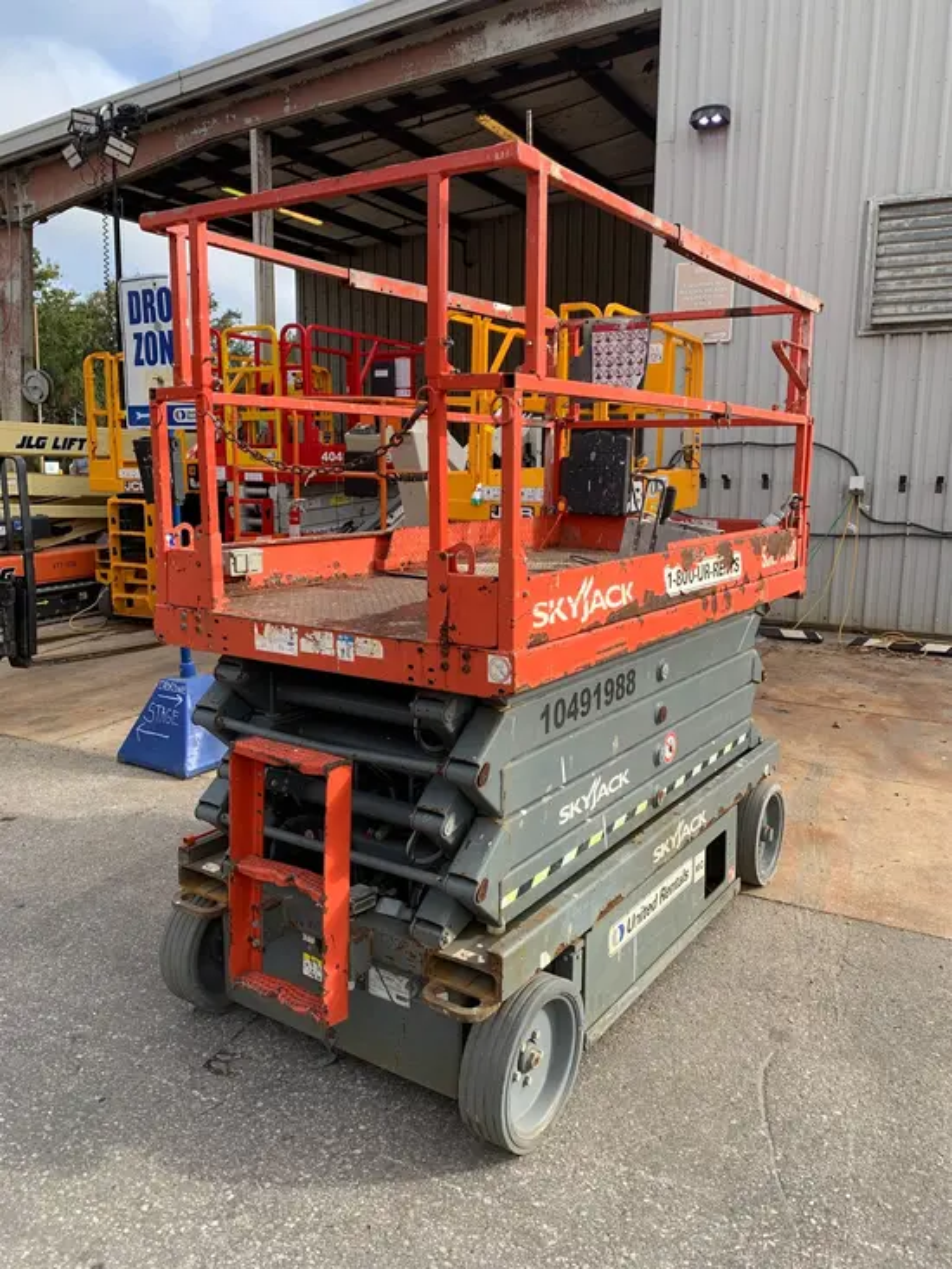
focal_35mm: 26
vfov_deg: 67.3
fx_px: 953
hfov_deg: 53.1
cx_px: 476
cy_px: 634
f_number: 1.8
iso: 25
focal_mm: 4.25
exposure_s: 1/673
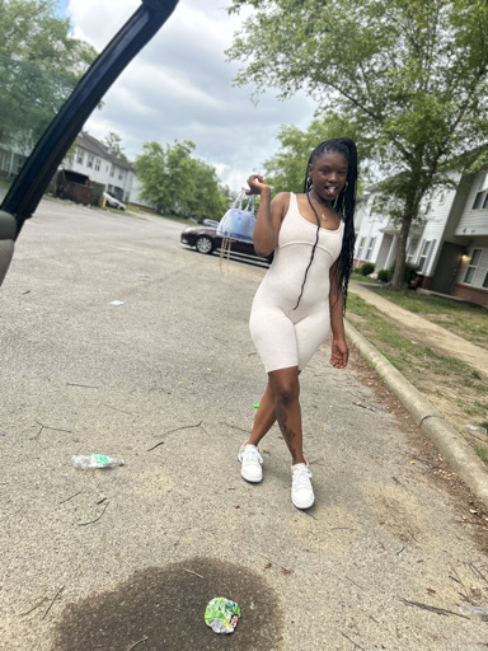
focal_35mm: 26
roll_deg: -14.0
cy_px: 326
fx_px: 489
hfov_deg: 53.1
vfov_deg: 67.3
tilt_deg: -10.8
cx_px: 244
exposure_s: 1/2165
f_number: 1.5
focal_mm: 5.7
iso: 50
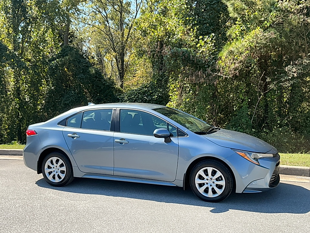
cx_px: 155
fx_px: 260
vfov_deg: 48.2
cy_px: 116
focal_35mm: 29
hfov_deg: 61.7
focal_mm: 3
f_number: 1.8
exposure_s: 1/540
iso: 25
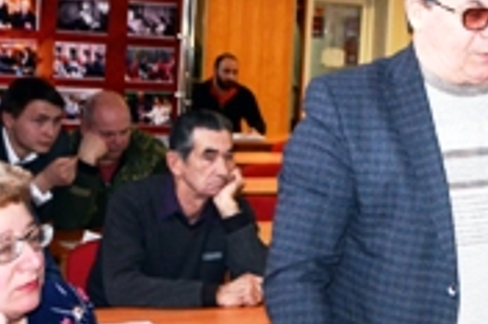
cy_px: 126
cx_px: 488
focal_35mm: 84
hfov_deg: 23.2
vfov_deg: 16.2
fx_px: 1138
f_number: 3.8
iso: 1600
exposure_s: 1/200
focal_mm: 22
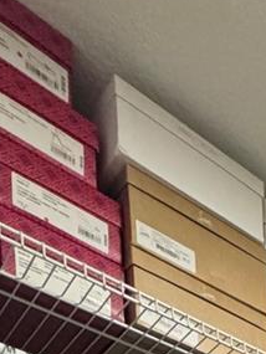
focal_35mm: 59
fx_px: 604
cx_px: 520
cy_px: 728
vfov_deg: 18.6
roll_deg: -0.4
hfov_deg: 17.9
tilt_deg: -4.6
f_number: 2.2
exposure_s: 1/60
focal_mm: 2.22
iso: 800
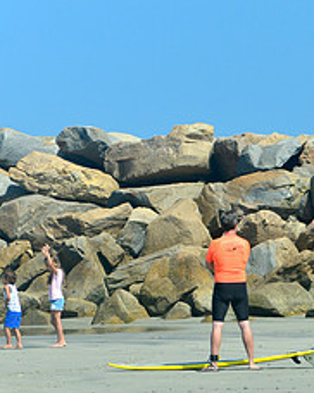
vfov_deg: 2.9
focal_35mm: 669
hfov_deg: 2.3
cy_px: 308
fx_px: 7782
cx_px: 418
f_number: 8
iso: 200
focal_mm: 280
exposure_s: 1/800
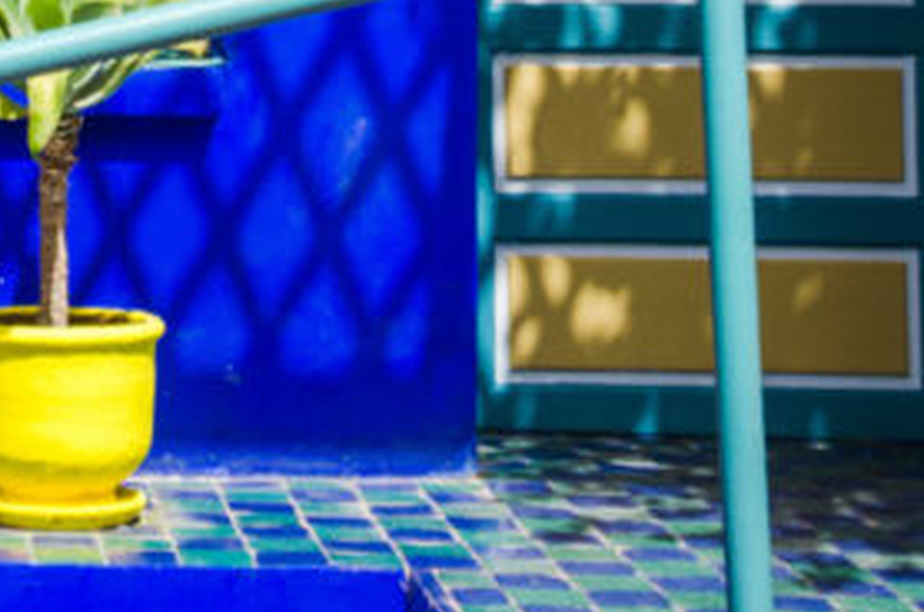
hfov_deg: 14.1
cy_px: -221
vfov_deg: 9.5
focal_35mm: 141
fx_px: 3611
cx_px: -246
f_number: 7.1
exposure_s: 1/640
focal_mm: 34
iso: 200
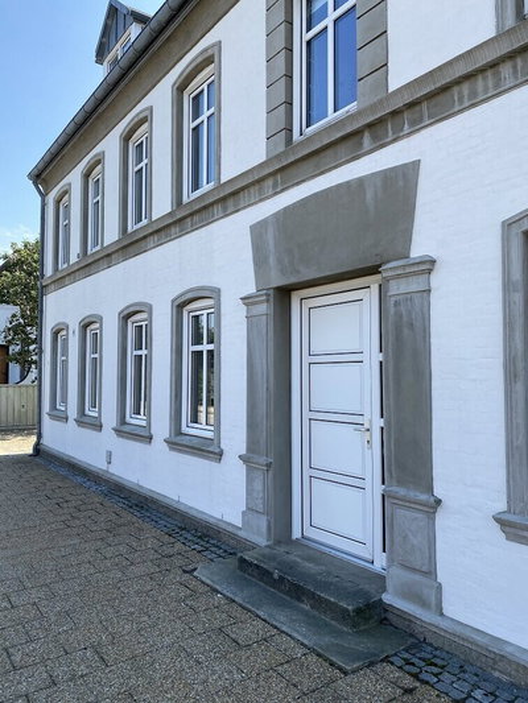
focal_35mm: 26
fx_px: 529
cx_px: 264
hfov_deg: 53.1
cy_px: 352
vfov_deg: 67.3
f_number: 1.8
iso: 32
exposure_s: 1/998
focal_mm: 4.25
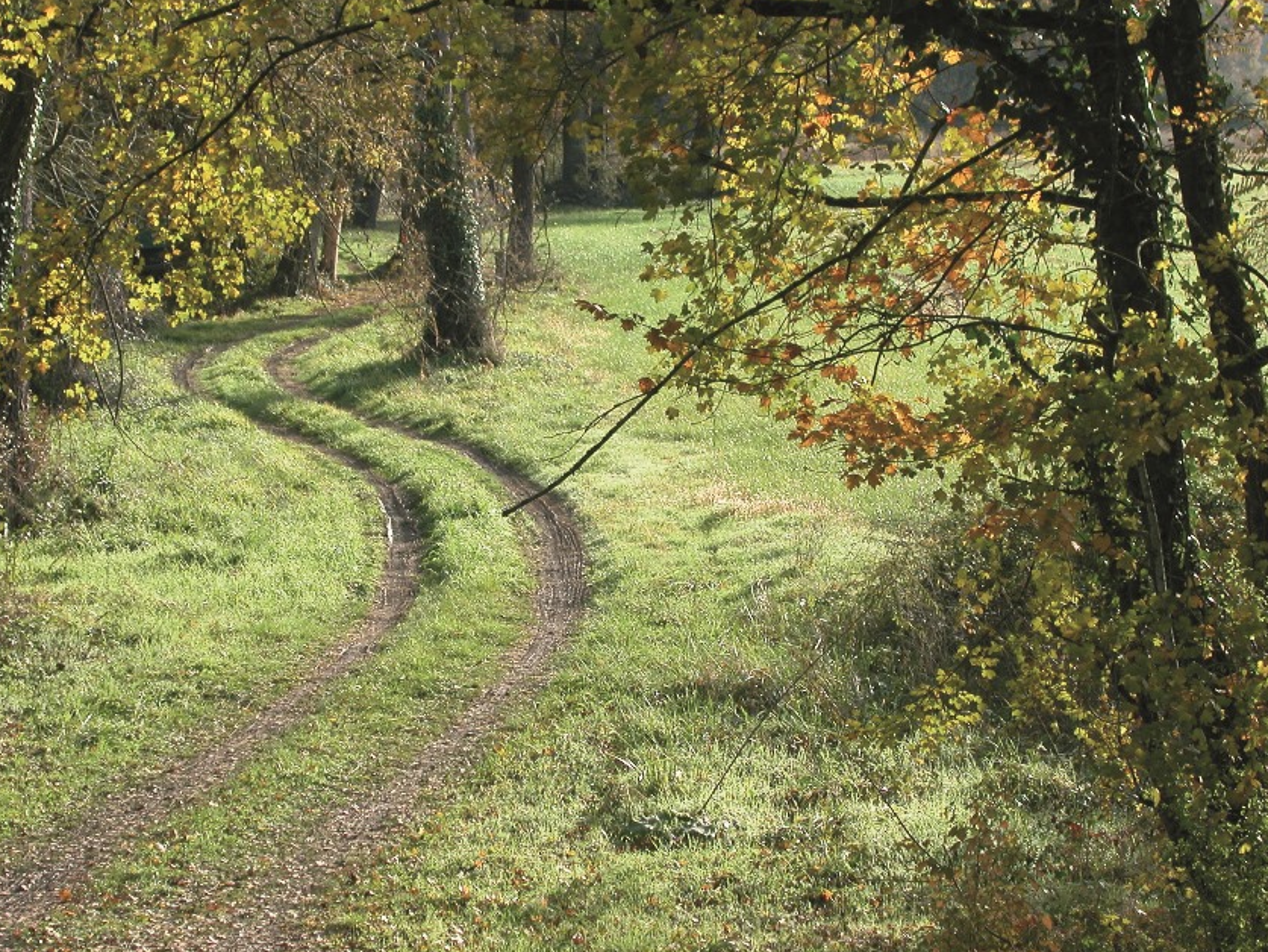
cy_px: 376
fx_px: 3810
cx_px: 542
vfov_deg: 14.2
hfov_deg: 18.9
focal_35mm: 104
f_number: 4.8
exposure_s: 1/145
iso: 100
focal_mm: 21.4
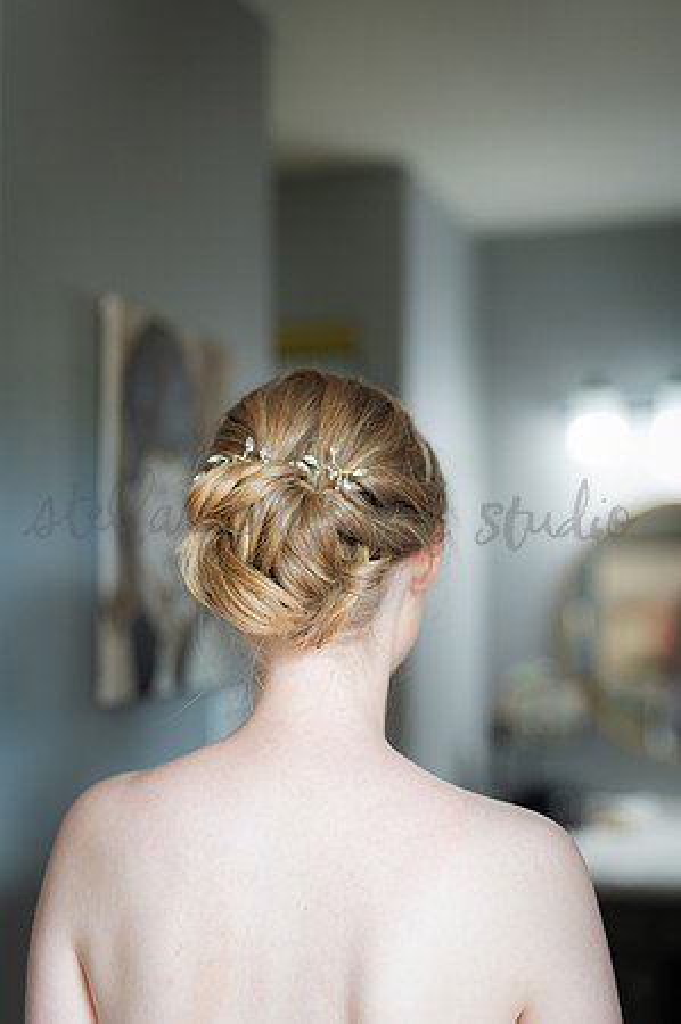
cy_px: 512
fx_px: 1422
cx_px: 340
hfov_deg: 26.9
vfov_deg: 39.6
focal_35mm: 50
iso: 500
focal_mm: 50
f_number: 2
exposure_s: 1/160
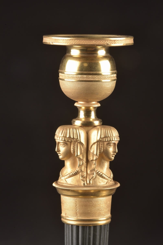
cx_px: 82
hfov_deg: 4.6
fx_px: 2036
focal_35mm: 300
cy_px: 122
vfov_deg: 6.9
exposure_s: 1/125
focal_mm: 300
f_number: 25
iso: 400
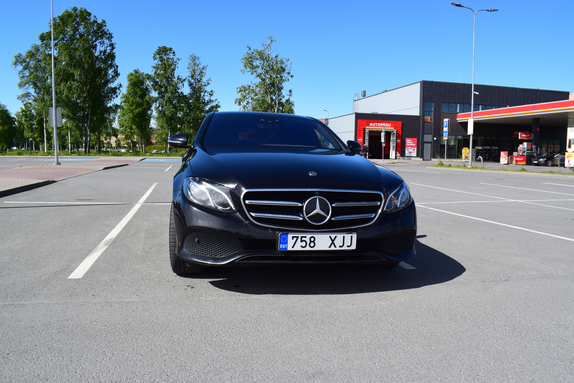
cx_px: 287
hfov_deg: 67.4
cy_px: 192
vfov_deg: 47.9
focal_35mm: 27
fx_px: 431
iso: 400
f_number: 11
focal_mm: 18
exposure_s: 1/500
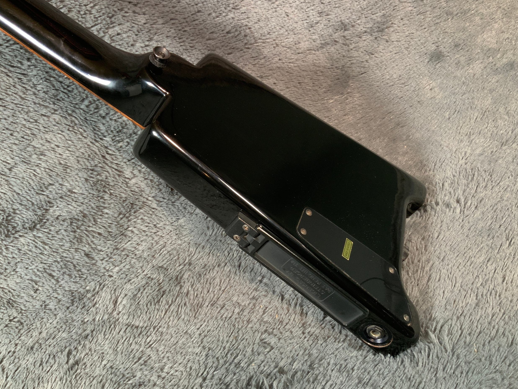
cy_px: 201
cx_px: 265
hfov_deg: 60.0
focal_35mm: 30
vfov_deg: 46.8
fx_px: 449
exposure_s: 1/52
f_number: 1.8
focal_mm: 3
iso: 100
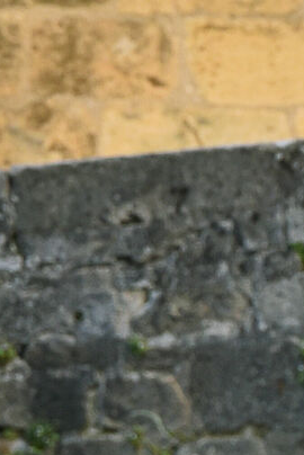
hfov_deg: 2.2
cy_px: 631
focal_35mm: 623
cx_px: 403
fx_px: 7877
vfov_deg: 3.3
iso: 1000
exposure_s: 1/160
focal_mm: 105
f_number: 10
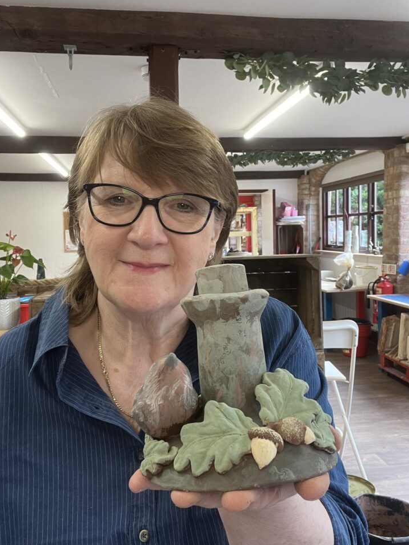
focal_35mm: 32
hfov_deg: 44.2
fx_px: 504
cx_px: 197
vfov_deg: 56.8
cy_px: 257
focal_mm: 2.71
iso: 80
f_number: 2.2
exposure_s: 1/50
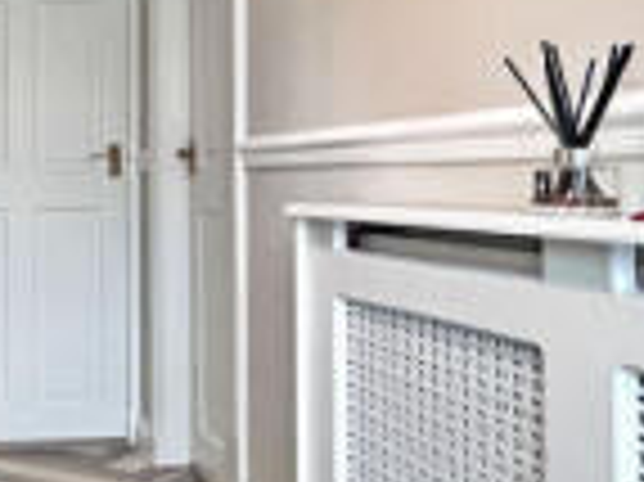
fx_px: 1060
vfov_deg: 25.5
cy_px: 160
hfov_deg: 30.6
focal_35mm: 57
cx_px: -47
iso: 800
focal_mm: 2.22
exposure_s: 1/50
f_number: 2.2
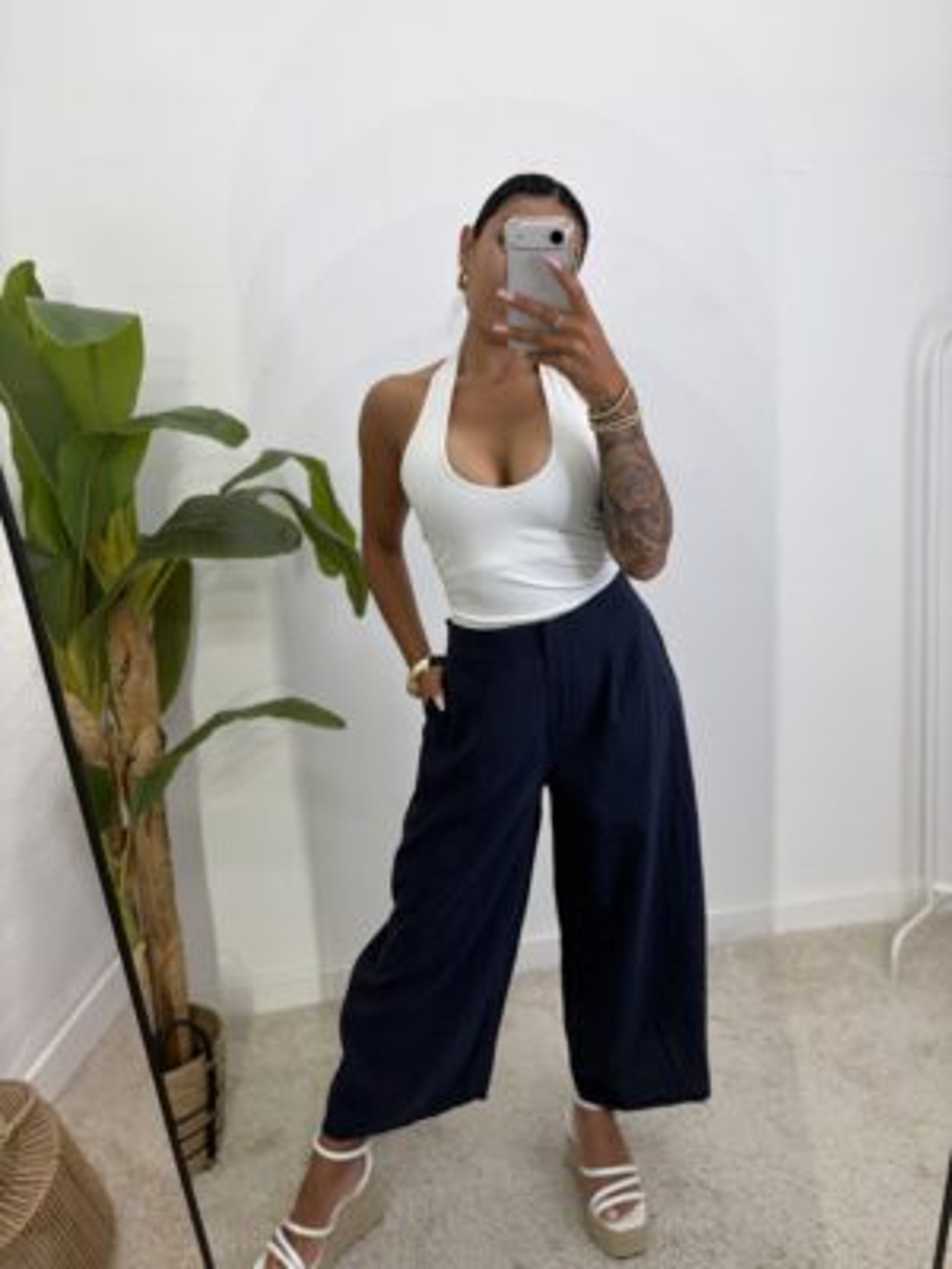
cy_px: 634
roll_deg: +6.5
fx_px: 953
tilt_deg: -34.2
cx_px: 476
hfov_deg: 53.1
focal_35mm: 26
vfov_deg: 67.3
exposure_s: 1/105
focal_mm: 5.96
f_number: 1.6
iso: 64
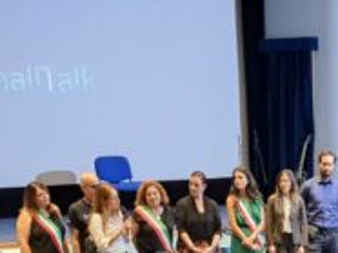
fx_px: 878
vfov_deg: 14.2
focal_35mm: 90
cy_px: 473
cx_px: 333
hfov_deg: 21.1
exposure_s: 1/25
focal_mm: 5.23
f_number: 1.8
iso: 500
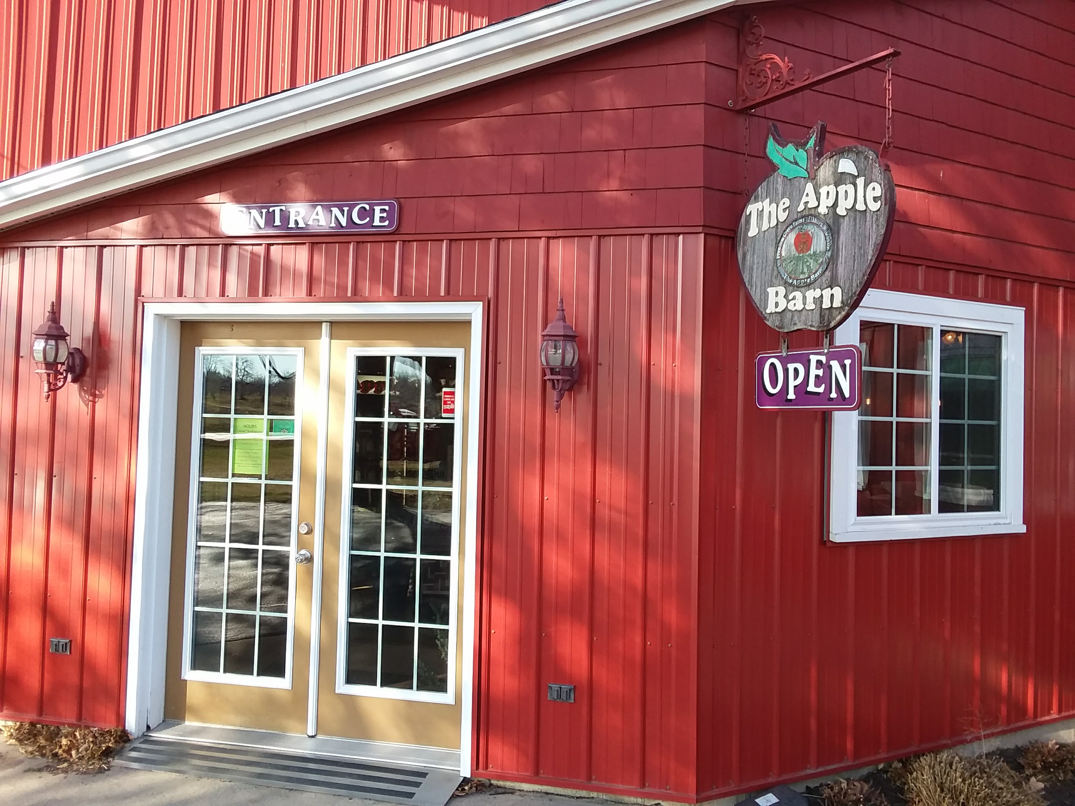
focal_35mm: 29
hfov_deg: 61.7
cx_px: 538
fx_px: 901
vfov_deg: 48.2
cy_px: 403
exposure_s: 1/233
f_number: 1.9
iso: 40
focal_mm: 2.47
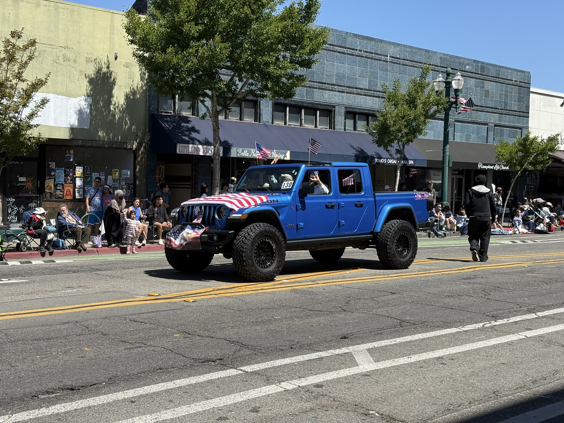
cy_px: 212
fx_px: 782
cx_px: 282
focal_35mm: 48
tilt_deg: -1.7
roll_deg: +0.6
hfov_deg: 39.7
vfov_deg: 30.3
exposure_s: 1/2762
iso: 64
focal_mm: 6.76
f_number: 1.78
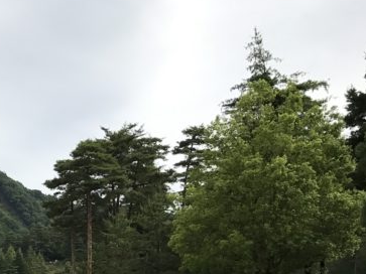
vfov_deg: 17.5
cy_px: 356
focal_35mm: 79
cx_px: -144
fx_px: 835
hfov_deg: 21.6
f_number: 1.8
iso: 20
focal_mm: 3.99
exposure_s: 1/2519
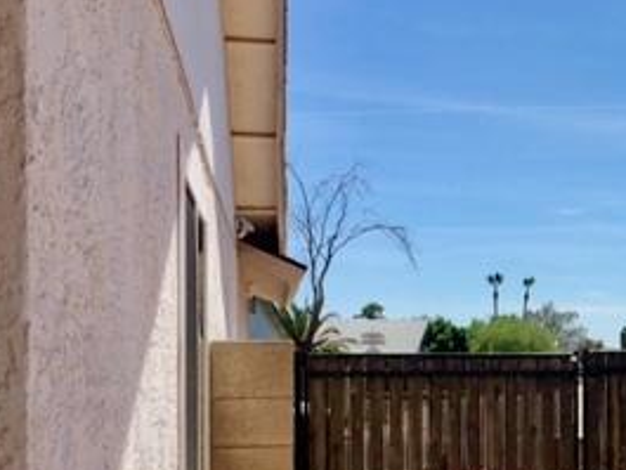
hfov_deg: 25.7
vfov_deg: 20.7
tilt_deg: -1.2
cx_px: 687
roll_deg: -0.1
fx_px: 1266
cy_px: 390
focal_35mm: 70
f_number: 2.2
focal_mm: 4.15
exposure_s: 1/1980
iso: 32
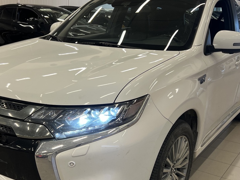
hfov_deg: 41.2
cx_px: 103
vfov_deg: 31.5
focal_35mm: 46
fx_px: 319
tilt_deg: -15.3
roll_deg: -0.9
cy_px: 99
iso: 40
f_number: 1.5
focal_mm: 5.7
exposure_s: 1/97
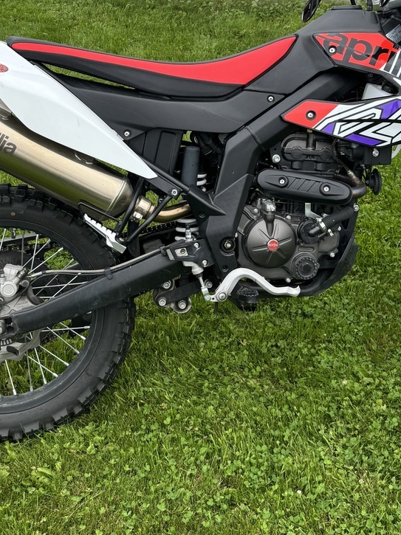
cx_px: 244
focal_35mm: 53
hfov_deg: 27.4
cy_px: 142
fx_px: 819
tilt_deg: -25.6
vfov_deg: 35.5
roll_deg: -3.1
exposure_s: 1/1678
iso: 80
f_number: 1.78
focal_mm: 6.76
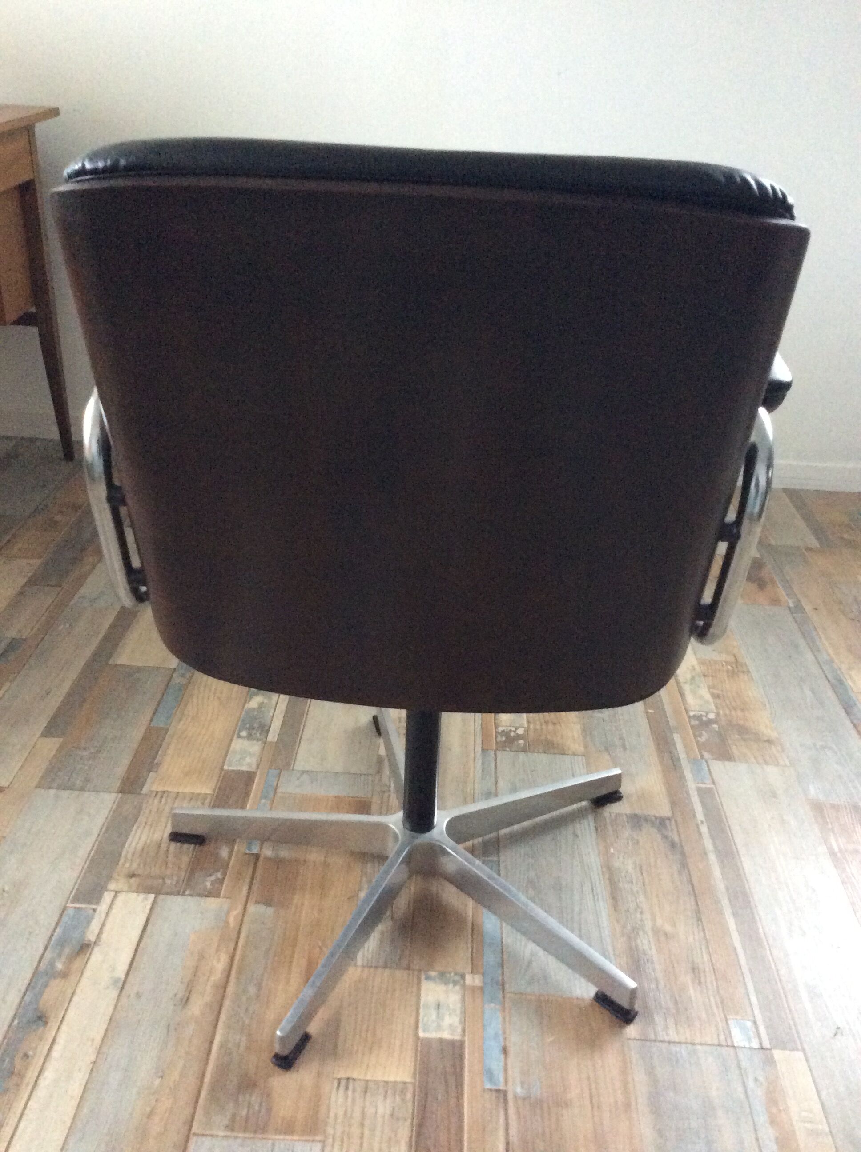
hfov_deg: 44.1
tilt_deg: -27.5
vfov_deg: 56.9
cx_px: 430
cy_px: 576
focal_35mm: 32
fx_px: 1064
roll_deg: -3.3
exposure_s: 1/17
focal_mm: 3.3
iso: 320
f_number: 2.4
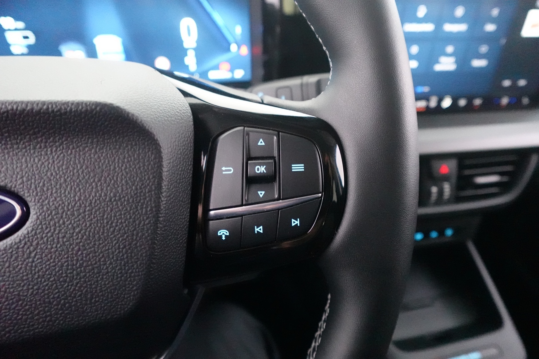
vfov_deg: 61.9
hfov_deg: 84.0
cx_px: 270
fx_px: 299
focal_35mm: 20
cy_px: 180
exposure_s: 1/60
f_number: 2
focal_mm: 7.6
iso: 6400
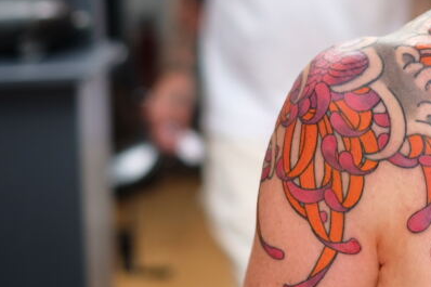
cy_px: -57
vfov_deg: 8.5
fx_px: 1915
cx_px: 541
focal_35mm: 160
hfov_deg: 12.5
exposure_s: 1/125
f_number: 2
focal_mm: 35
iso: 200
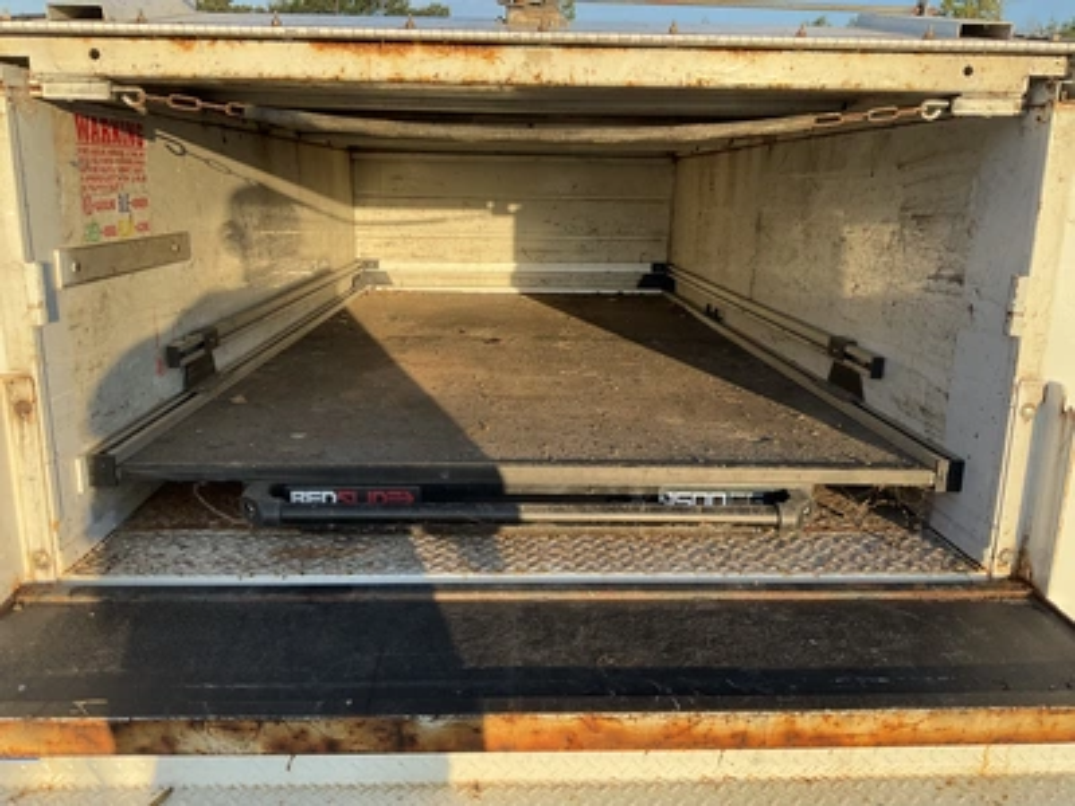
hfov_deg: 61.7
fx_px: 901
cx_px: 538
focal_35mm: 29
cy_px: 403
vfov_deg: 48.2
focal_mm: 3
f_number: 1.8
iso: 25
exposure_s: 1/394
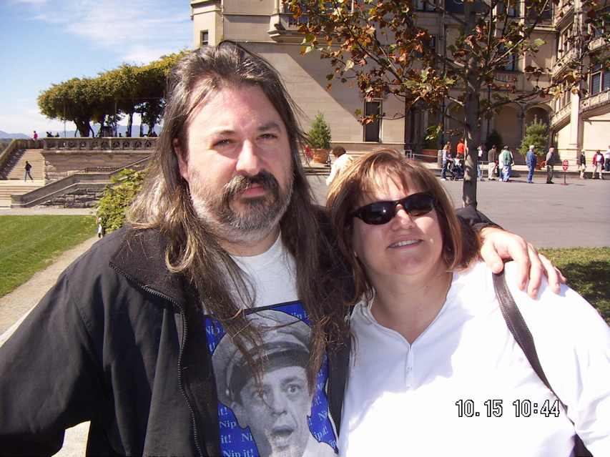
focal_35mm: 36
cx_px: 305
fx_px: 634
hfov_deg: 51.4
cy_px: 228
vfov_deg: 39.6
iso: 64
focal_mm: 4.7
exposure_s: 1/200
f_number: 6.7
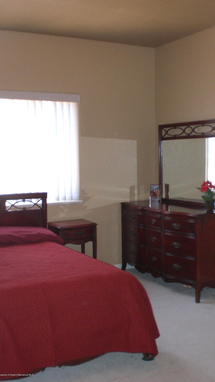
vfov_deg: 48.4
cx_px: 134
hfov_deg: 28.3
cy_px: 193
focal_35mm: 42
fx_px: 426
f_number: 3.1
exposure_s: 1/60
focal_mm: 6.3
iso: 200
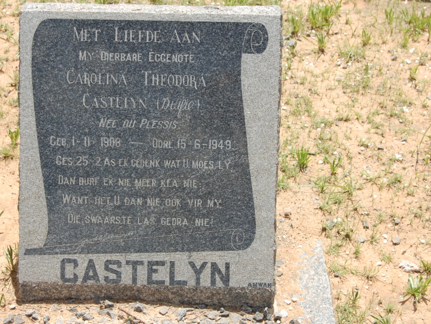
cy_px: 163
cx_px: 194
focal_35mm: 69
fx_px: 859
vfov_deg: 21.3
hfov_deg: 28.1
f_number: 8
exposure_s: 1/250
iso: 200
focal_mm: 42
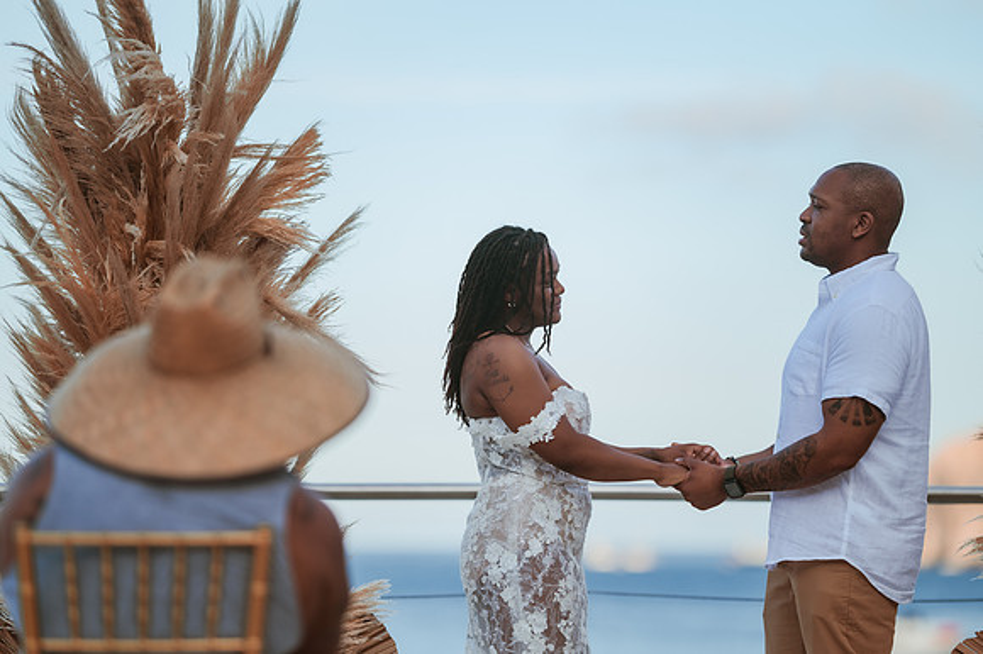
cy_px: 327
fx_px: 3755
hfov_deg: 14.9
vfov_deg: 10.0
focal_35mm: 138
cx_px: 492
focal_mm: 135
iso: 250
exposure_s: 1/2500
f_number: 1.8
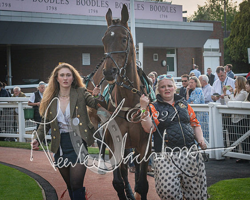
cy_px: 78
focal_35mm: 110
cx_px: 103
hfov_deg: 17.4
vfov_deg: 14.0
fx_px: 814
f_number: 5
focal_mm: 50
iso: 200
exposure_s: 1/640
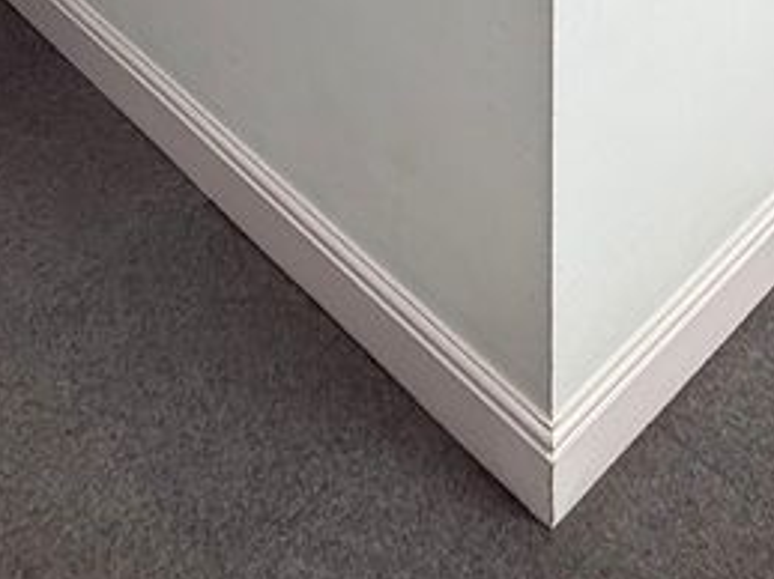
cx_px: 544
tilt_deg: -14.4
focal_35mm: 60
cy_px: -527
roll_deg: +1.8
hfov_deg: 31.8
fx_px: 1341
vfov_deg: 18.1
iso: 50
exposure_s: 1/187
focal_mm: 2.22
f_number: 2.2
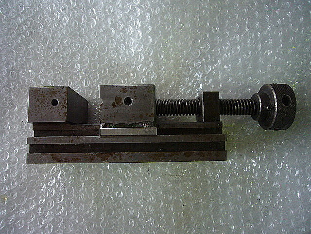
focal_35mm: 28
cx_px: 156
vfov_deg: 49.7
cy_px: 117
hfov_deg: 63.4
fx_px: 252
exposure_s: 1/15
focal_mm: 4.6
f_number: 2.8
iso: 160
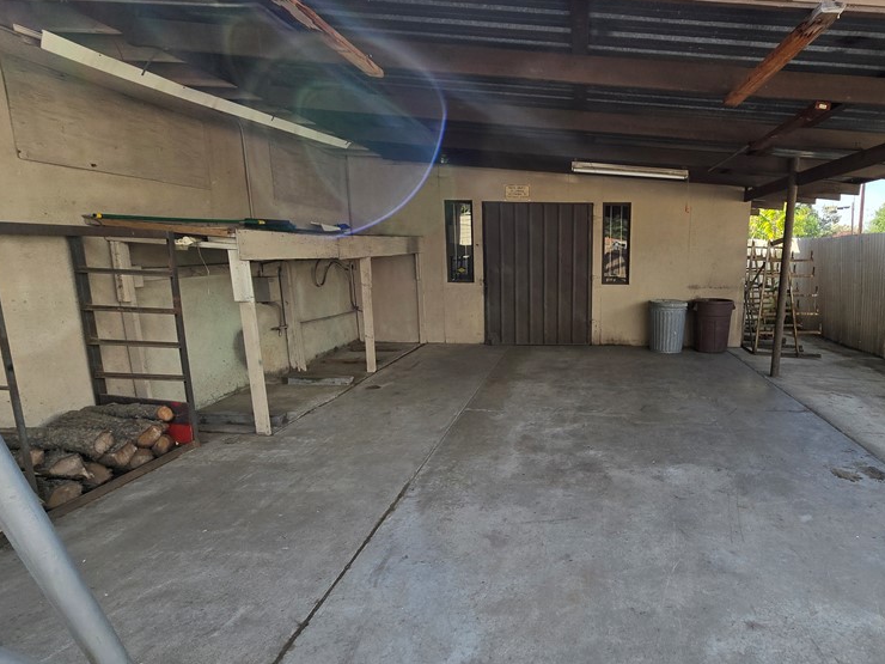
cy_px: 359
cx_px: 584
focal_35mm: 18
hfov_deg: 85.0
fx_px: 460
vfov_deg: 71.5
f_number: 2.2
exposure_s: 1/449
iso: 50
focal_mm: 2.2
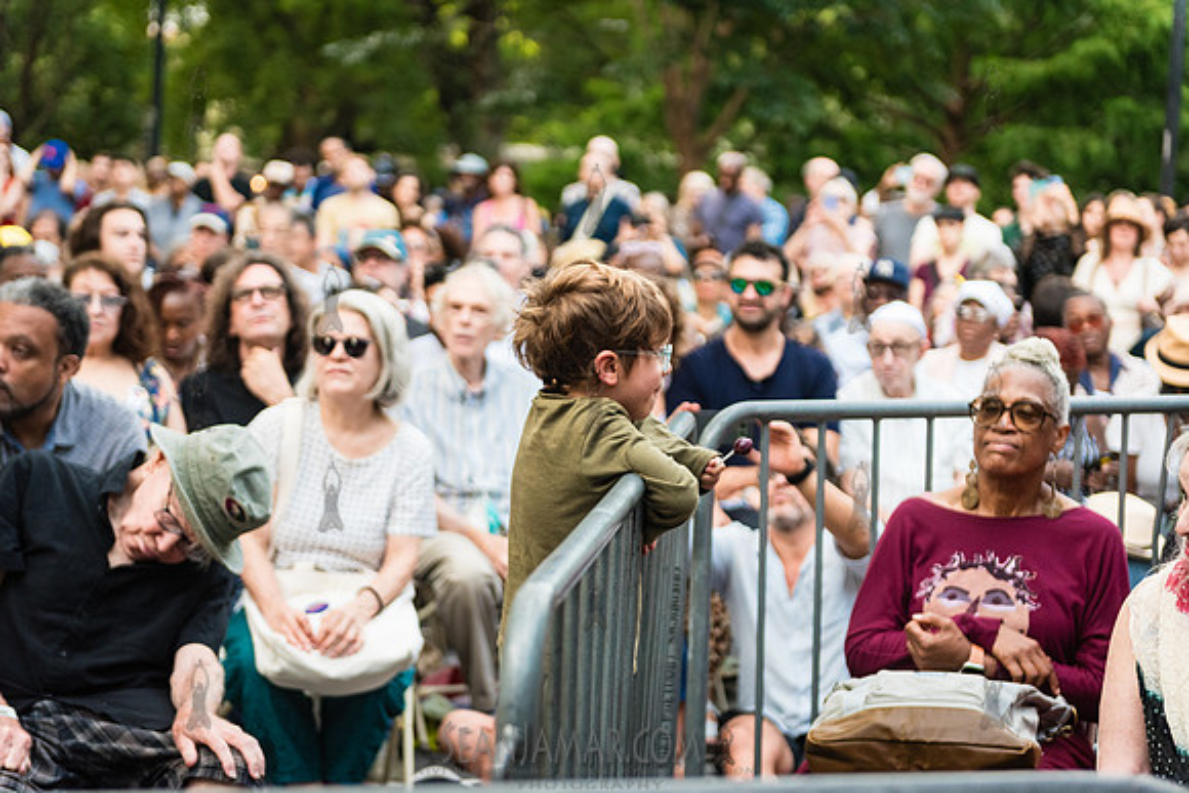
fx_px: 2312
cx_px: 594
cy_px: 396
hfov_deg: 28.8
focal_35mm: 70
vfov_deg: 19.5
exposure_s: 1/640
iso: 2000
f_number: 2.8
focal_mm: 70
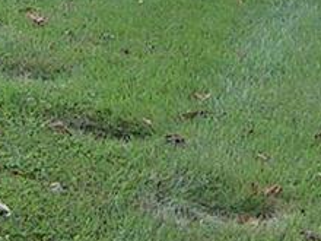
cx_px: 3
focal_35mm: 204
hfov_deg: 9.6
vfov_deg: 6.8
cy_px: -403
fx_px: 1892
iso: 50
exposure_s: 1/81.9
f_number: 2.8
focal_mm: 5.4
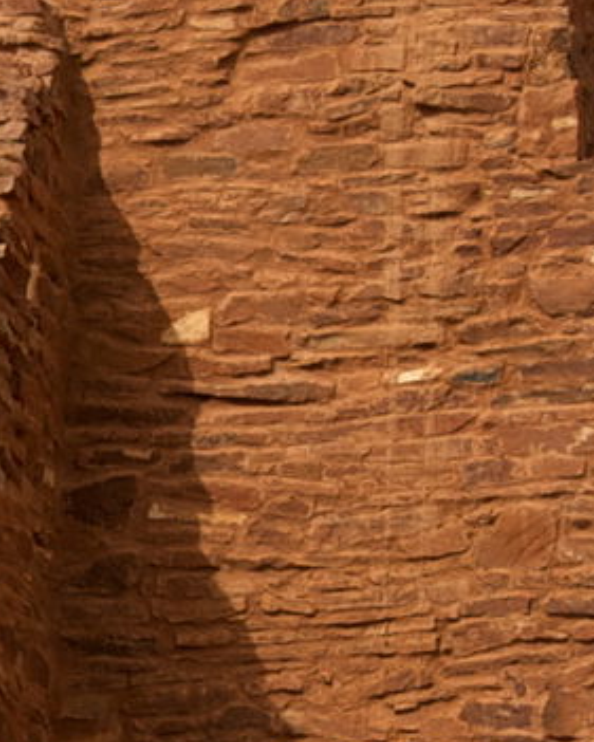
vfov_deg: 6.0
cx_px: -406
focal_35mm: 324
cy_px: 555
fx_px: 7117
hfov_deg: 4.7
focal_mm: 42
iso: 200
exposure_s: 1/640
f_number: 9
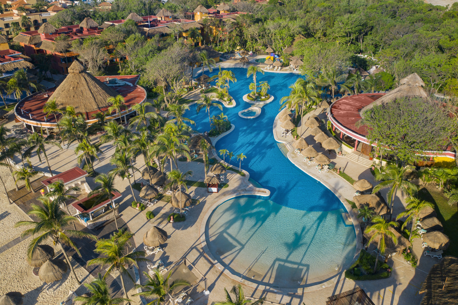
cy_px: 152
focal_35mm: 28
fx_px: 356
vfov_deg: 46.4
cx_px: 229
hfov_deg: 65.5
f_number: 3.2
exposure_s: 1/120
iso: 100
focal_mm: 10.26
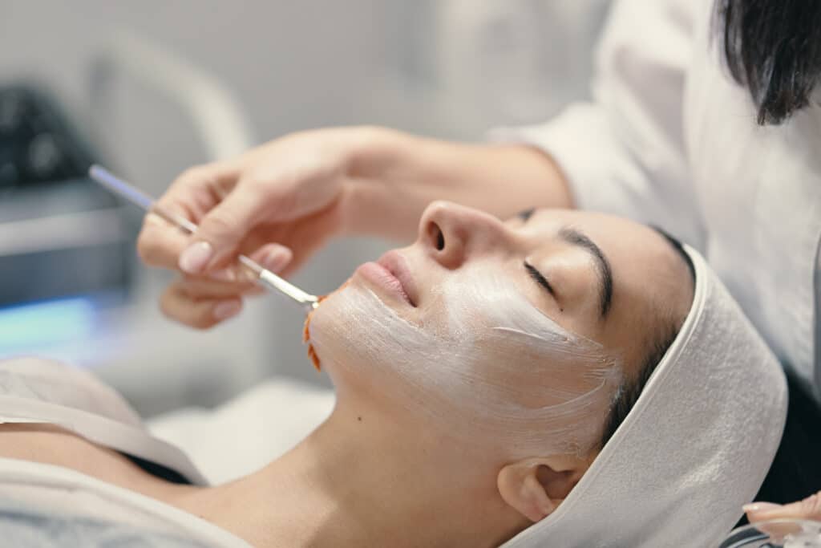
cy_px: 274
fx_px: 1939
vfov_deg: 16.1
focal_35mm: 85
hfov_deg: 23.9
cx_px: 410
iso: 1000
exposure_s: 1/500
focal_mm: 85
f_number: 2
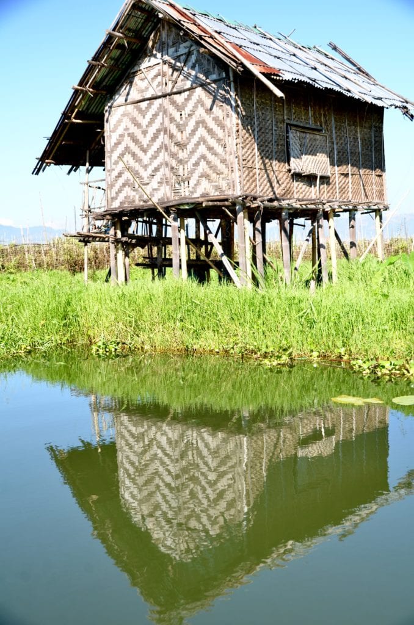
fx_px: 832
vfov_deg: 41.2
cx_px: 207
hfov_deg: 27.9
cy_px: 312
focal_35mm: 48
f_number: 9
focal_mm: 32
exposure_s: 1/320
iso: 250
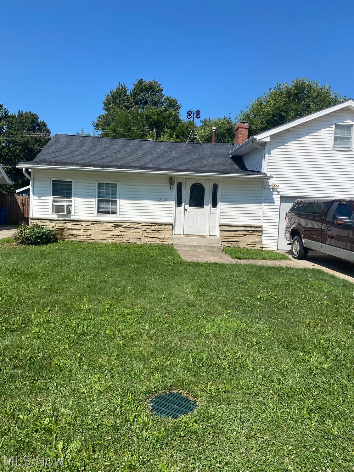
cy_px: 236
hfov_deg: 53.1
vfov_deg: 67.3
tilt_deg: -5.0
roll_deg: -0.7
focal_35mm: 26
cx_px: 177
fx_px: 355
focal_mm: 4.25
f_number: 1.8
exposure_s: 1/3300
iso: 32
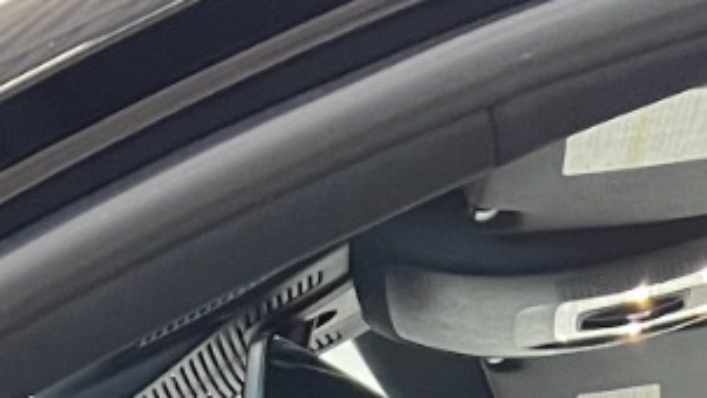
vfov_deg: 7.0
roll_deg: +1.1
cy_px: 1344
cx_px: 276
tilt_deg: -8.0
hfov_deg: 14.3
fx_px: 2813
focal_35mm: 150
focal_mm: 5.7
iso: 320
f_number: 1.5
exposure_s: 1/60
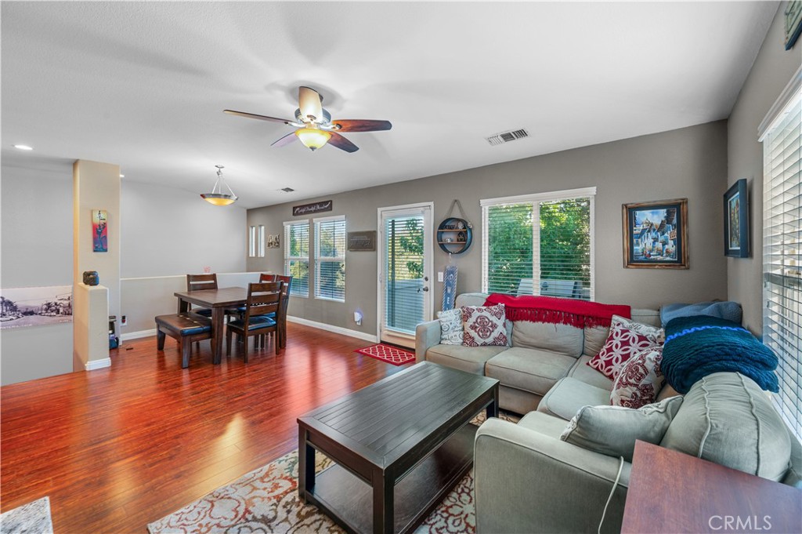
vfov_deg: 81.1
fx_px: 312
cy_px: 267
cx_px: 401
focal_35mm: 14
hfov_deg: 104.3
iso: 100
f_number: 8
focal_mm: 14
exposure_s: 1/1.25
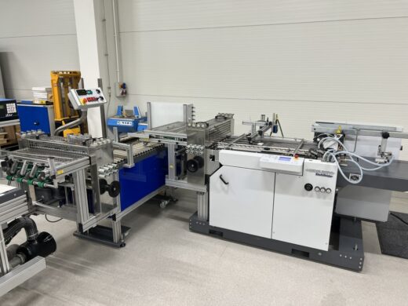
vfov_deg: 53.1
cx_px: 204
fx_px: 306
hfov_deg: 67.3
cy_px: 153
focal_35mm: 26
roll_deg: -0.1
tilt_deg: -14.3
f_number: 1.5
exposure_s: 1/100
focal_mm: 5.7
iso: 100
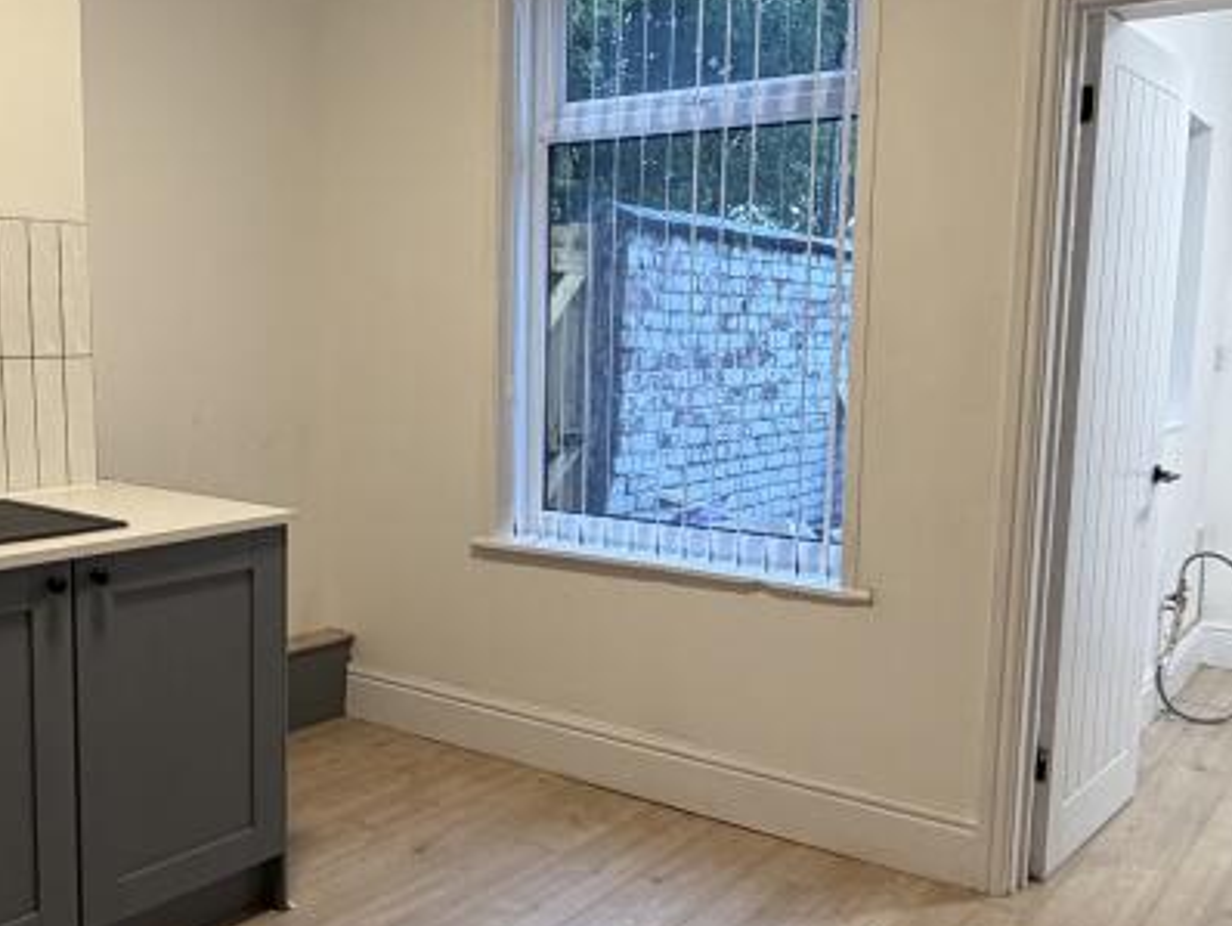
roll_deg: -0.1
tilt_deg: -6.2
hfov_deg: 50.8
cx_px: 464
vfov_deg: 39.7
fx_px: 1282
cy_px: 474
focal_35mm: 36
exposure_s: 1/100
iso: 320
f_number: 2.2
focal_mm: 2.22
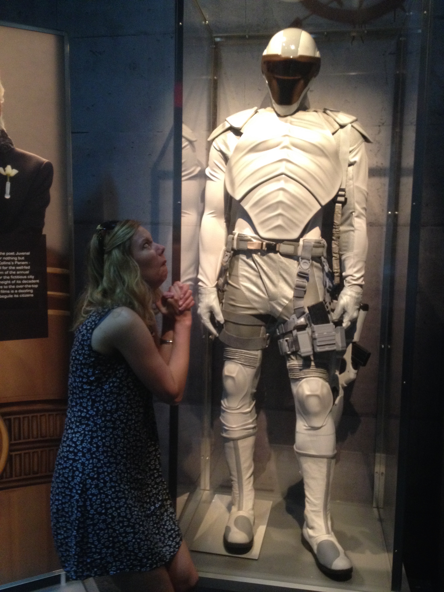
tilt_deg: -4.5
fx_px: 599
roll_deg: +0.5
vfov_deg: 52.6
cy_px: 296
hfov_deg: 40.7
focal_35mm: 35
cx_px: 222
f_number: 2.4
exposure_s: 1/20
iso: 320
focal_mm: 4.28
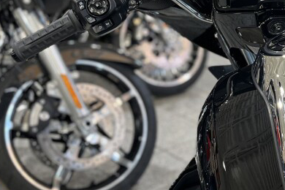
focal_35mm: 74
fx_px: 586
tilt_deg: -15.0
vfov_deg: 18.3
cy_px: 44
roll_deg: -2.1
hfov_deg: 25.7
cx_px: 299
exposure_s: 1/60
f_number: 1.6
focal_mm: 5.1
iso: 125
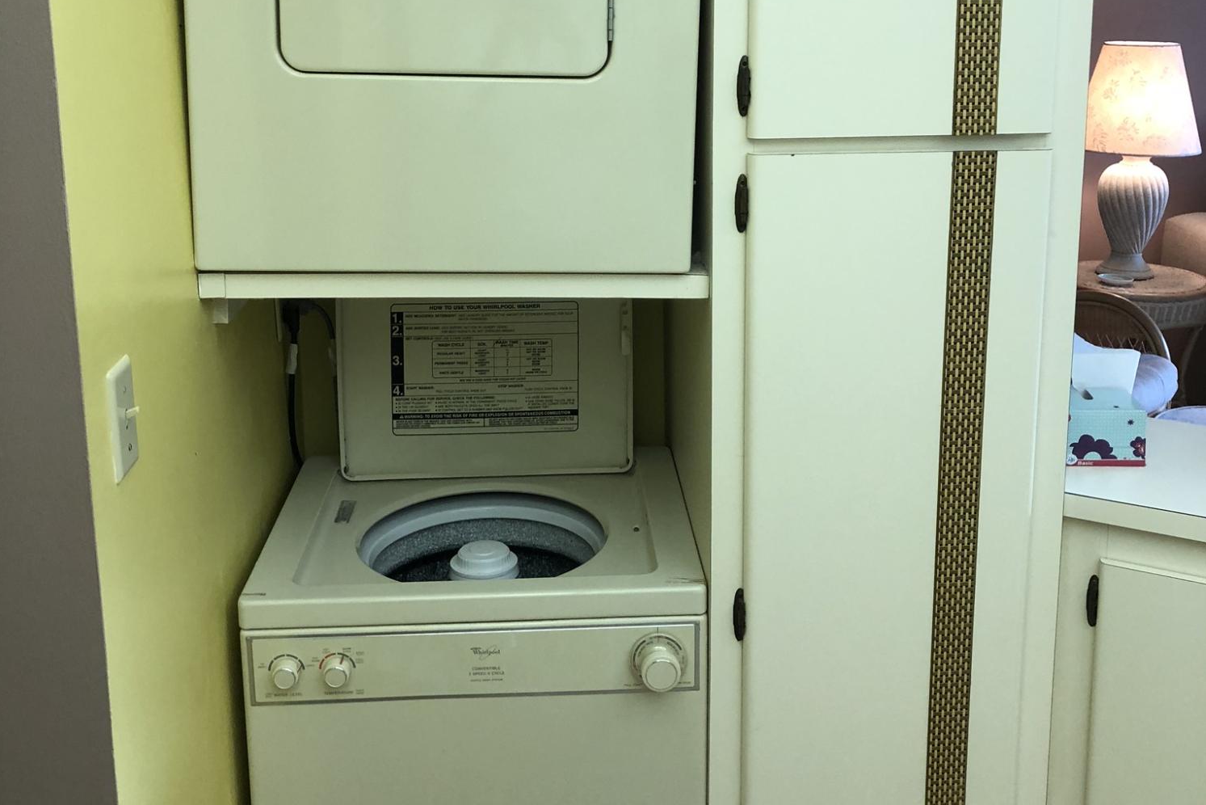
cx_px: 601
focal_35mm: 39
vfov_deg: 33.8
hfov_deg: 49.5
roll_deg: -1.1
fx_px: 1307
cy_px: 242
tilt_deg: -13.4
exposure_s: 1/30
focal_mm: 3.99
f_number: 1.8
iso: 25
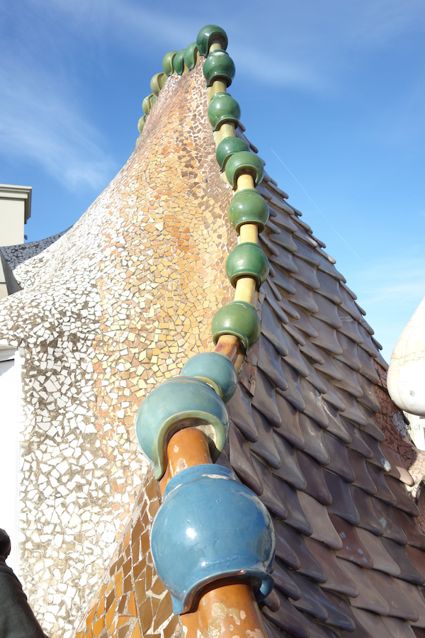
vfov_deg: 61.9
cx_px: 212
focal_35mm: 30
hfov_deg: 43.6
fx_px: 531
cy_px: 319
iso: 125
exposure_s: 1/2000
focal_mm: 11.18
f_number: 2.2
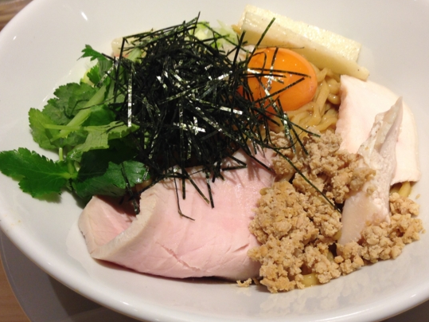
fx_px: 607
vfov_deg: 29.6
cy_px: 141
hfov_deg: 38.8
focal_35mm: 49
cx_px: 246
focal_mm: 4.12
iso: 64
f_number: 2.4
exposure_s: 1/40
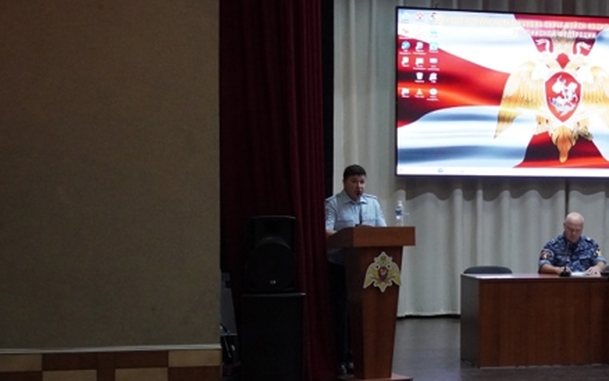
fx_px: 1260
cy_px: 200
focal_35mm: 76
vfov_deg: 17.2
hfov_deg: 26.5
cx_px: 512
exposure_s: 1/160
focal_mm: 29
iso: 4000
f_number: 4.5
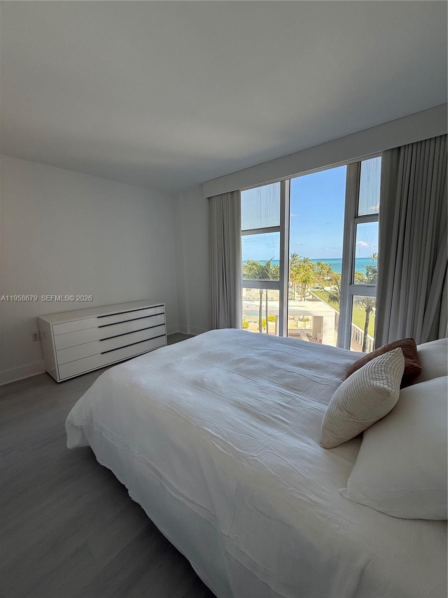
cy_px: 299
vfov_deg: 102.1
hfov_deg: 85.7
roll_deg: +1.2
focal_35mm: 14
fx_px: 242
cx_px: 224
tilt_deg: -6.7
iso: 64
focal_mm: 2.22
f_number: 2.2
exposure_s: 1/229
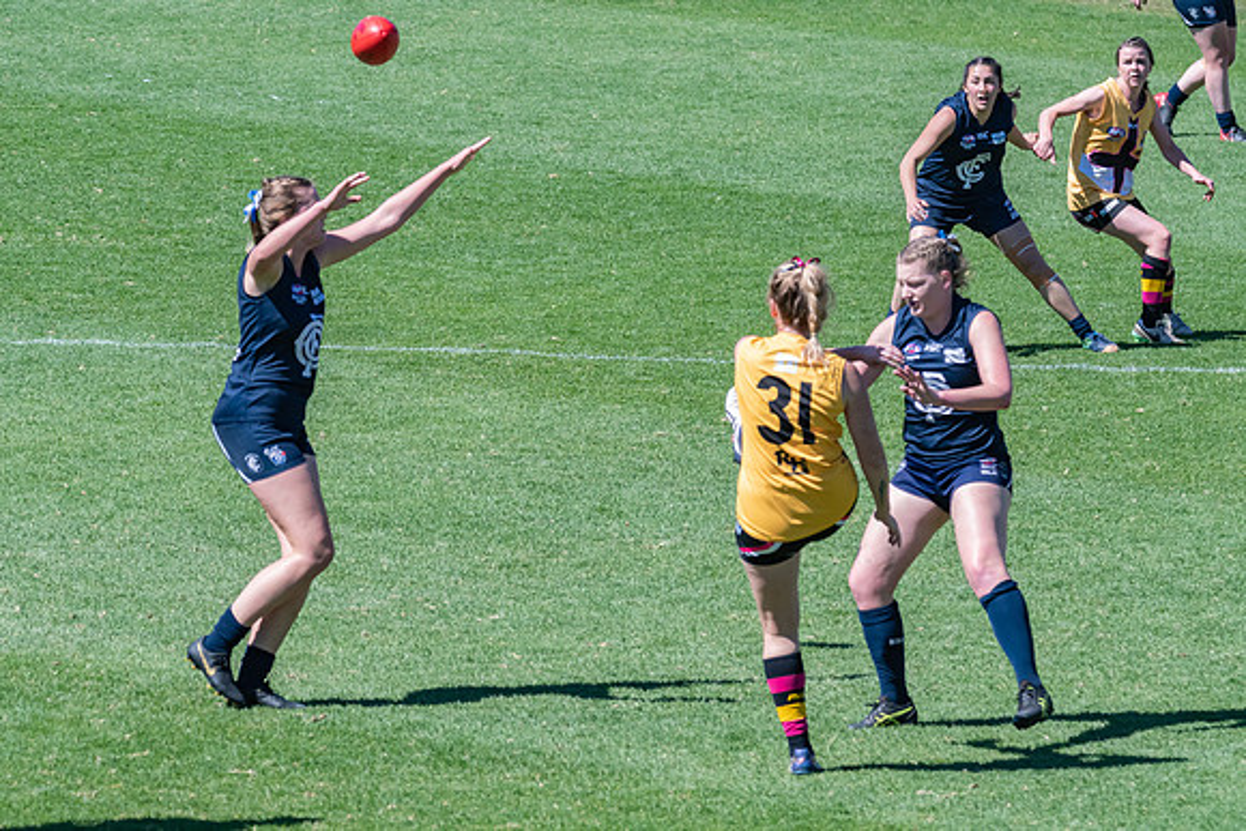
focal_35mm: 420
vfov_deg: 3.3
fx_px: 14542
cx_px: 623
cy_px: 416
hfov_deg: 4.9
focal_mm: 280
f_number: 11
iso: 800
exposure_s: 1/1250
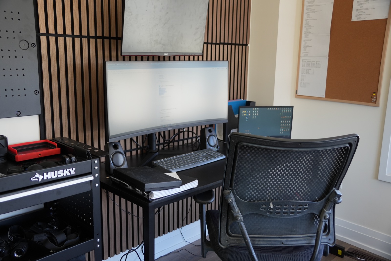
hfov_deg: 57.2
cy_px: 130
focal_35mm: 33
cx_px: 196
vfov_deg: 40.0
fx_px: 358
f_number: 4
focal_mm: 22
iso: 800
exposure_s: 1/160
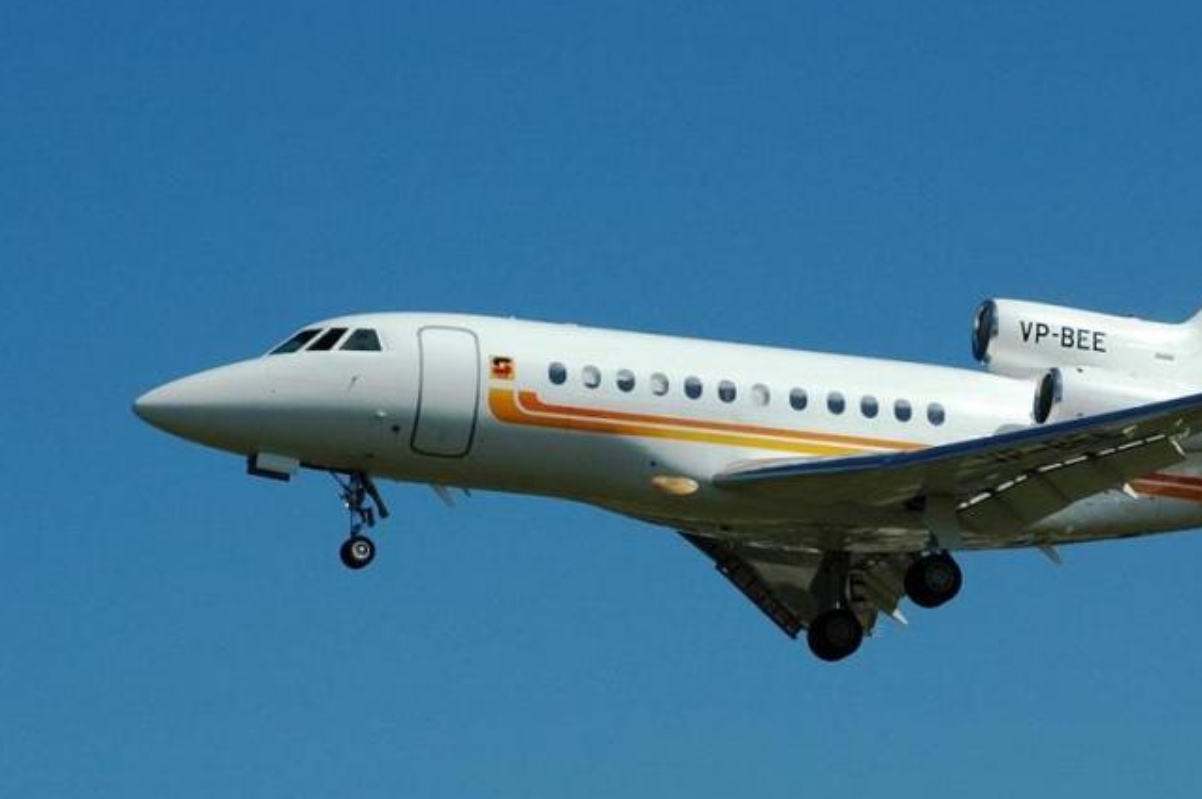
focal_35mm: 275
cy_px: 418
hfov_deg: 7.5
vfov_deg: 5.0
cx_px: 791
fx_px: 9172
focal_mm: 130
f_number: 8
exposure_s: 1/1000
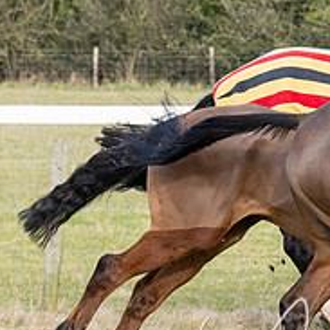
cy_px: 251
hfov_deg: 3.9
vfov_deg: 3.9
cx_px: 464
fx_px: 4821
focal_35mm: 447
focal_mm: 74
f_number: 5
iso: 400
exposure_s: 1/1000
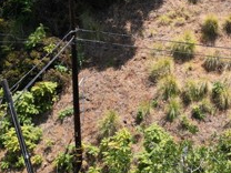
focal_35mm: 74
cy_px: 30
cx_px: 184
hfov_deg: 25.9
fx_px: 494
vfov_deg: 19.7
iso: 130
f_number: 1.7
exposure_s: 1/2500
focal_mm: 6.72
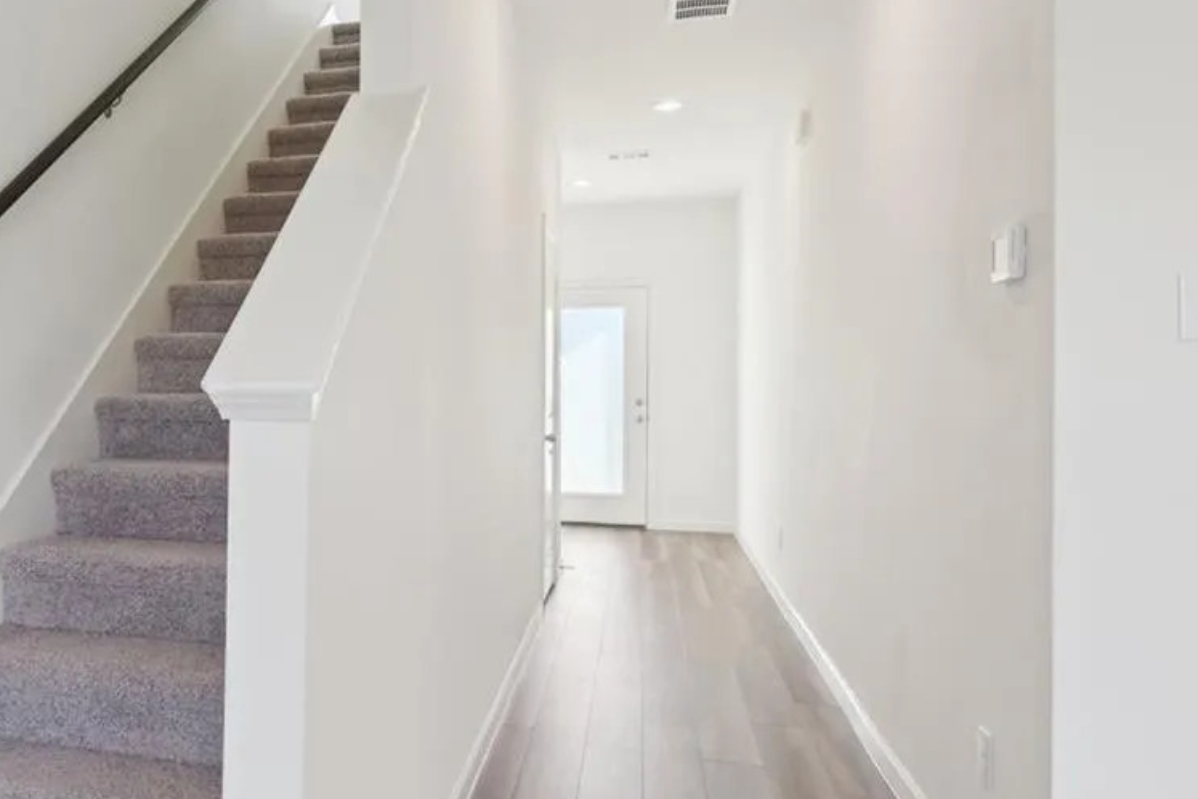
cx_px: 245
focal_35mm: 30
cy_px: 362
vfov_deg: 43.6
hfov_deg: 57.5
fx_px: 998
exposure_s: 1/15
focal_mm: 14
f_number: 8
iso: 160
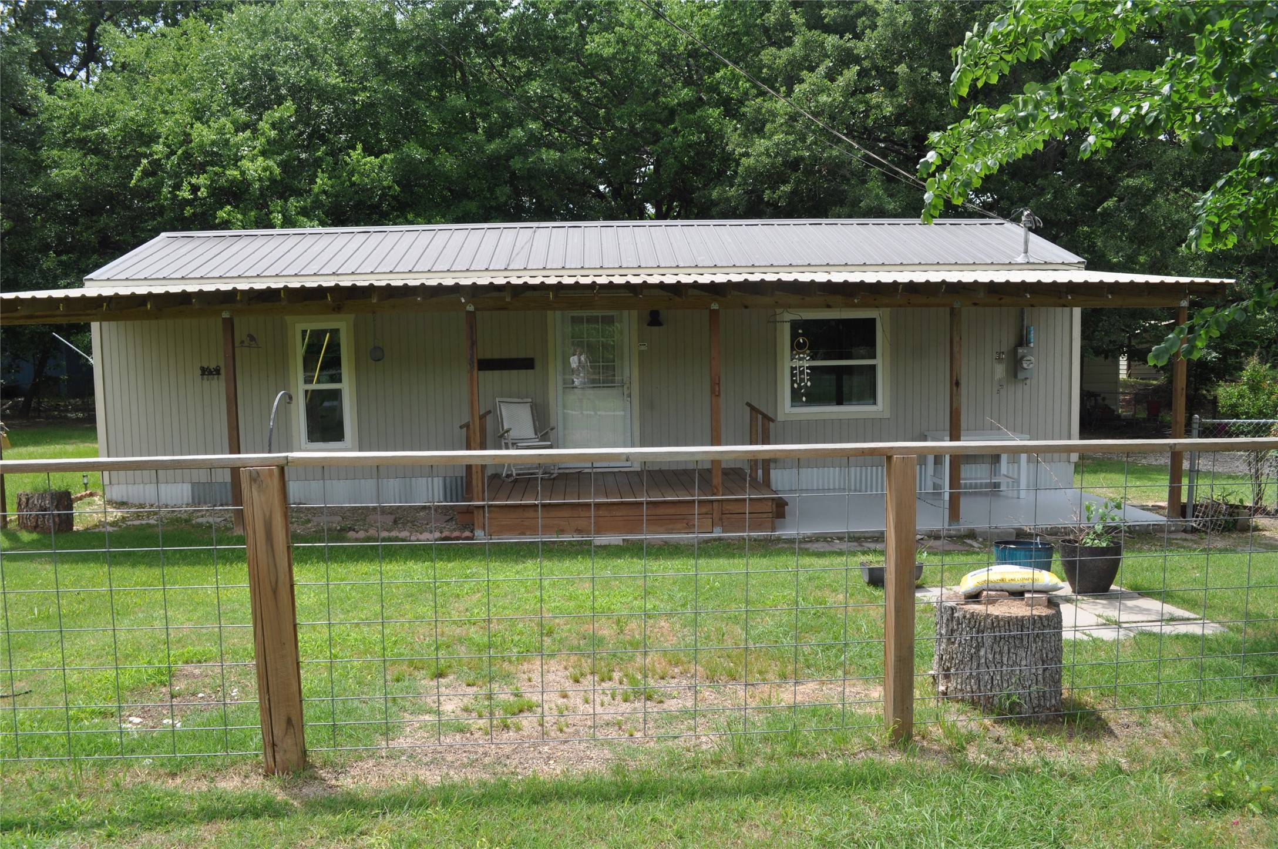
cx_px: 639
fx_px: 957
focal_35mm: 27
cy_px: 424
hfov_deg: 67.4
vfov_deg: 47.8
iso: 200
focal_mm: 18
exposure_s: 1/200
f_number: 10
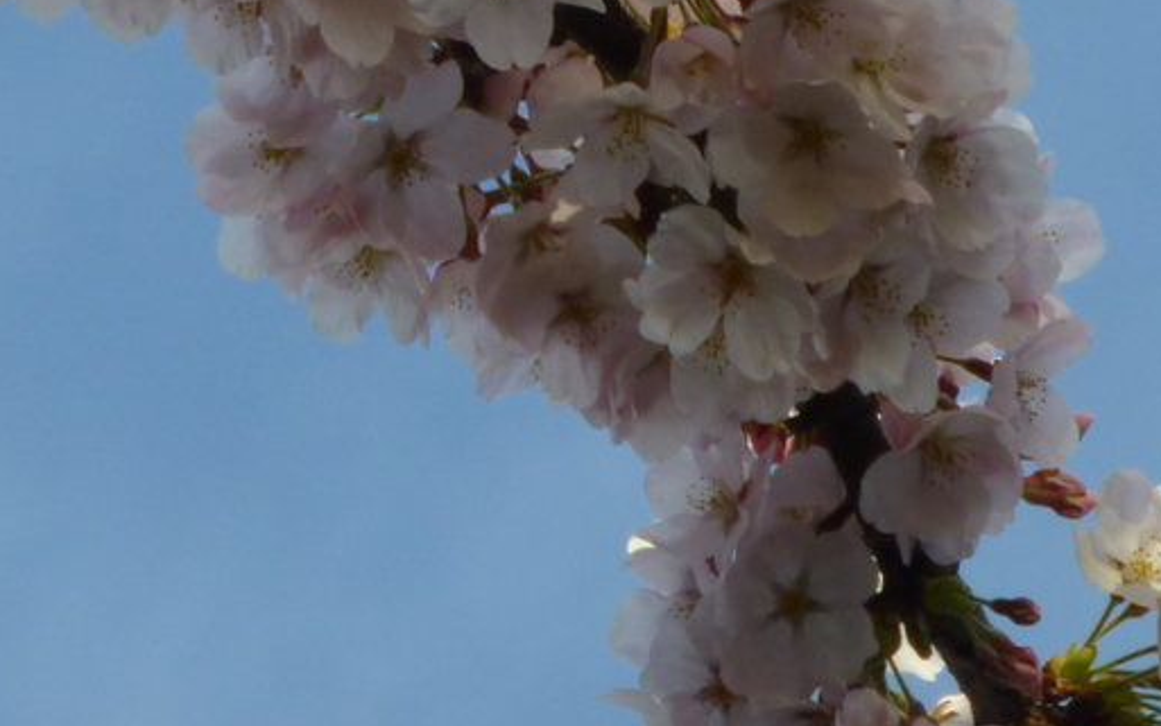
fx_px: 18421
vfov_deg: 2.3
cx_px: 450
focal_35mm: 582
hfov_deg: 3.6
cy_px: -482
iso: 100
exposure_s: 1/250
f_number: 5.4
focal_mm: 31.3
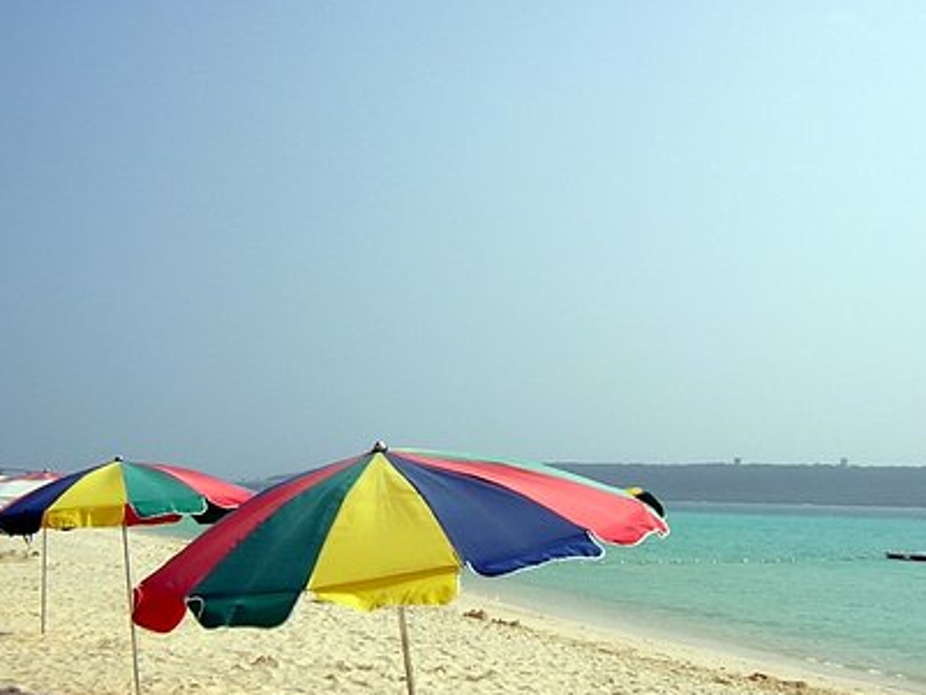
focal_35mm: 46
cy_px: 397
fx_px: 1231
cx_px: 430
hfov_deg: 41.2
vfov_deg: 31.5
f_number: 5.2
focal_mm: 4.7
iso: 100
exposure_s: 1/612
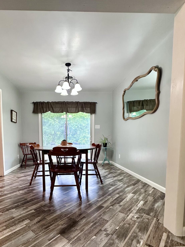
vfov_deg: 83.5
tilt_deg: -2.9
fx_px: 135
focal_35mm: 19
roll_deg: -0.1
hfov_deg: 67.8
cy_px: 150
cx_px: 72
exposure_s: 1/120
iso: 200
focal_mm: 2.22
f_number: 2.2
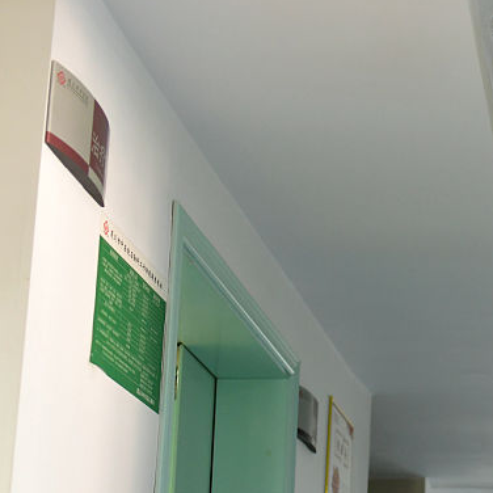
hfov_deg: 17.0
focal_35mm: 95
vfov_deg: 17.9
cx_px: 670
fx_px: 1531
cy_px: 477
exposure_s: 1/80
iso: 1600
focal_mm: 35
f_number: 2.5
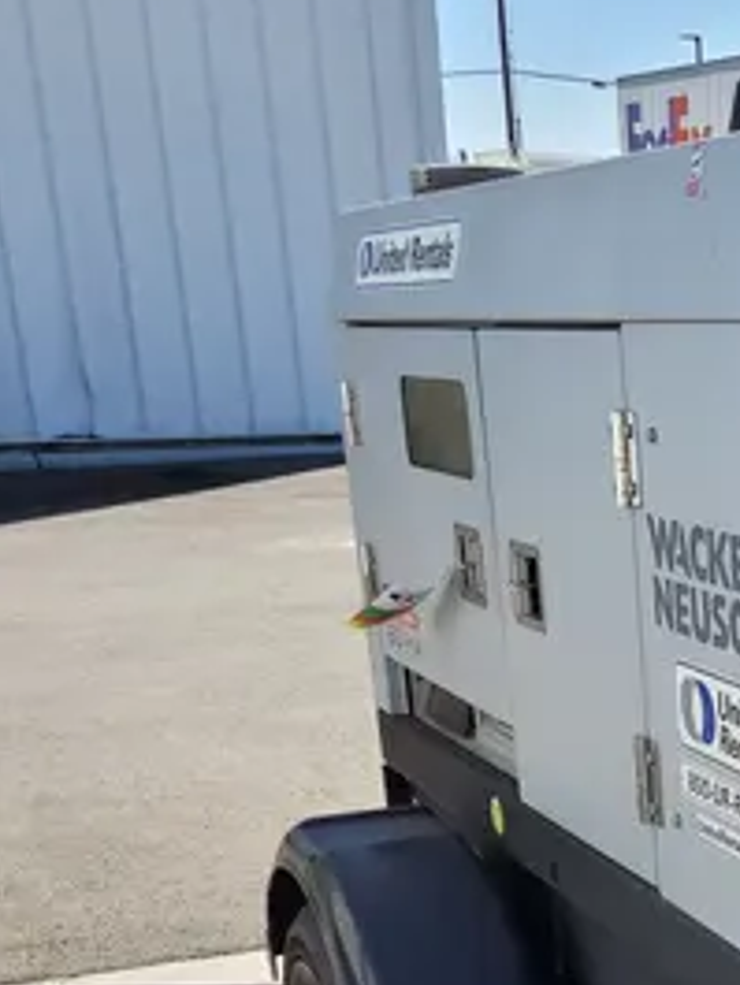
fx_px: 2051
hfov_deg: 19.2
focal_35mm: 72
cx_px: 911
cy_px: 1124
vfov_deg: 24.9
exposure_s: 1/1361
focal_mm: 5.4
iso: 40
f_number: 1.8
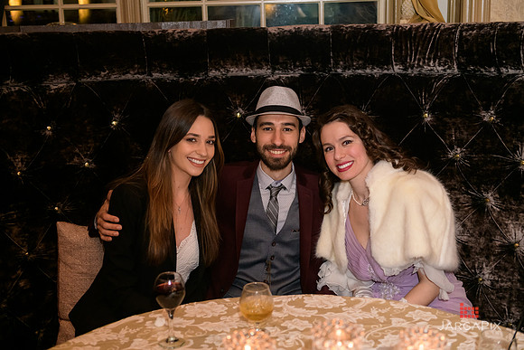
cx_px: 262
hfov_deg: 39.6
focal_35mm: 50
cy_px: 175
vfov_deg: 27.0
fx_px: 728
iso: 1600
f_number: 3.2
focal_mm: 50
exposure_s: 1/125
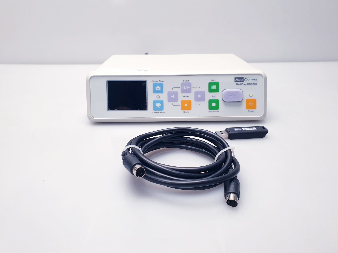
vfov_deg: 53.1
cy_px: 126
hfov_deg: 67.3
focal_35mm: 26
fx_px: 254
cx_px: 169
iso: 80
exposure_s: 1/50
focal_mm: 4.3
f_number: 2.4
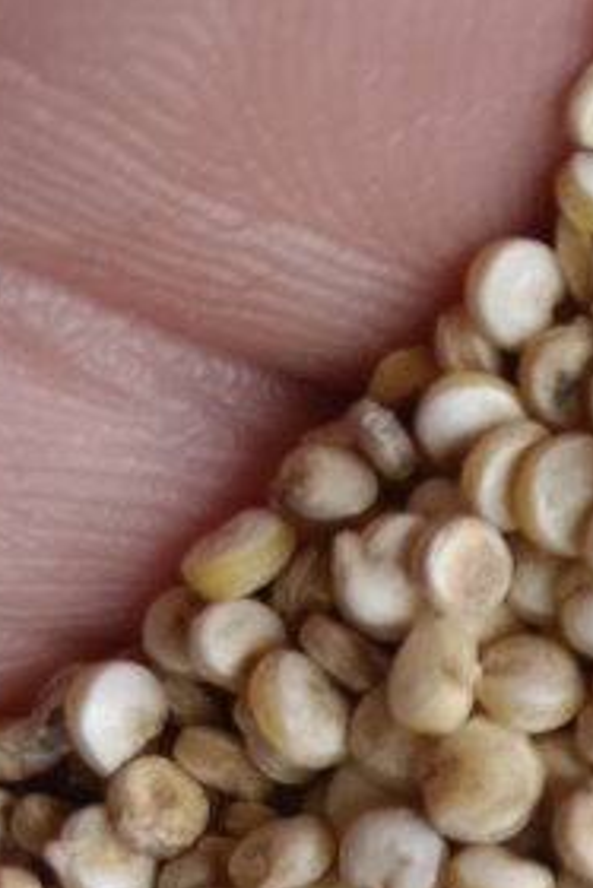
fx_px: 2542
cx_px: 1119
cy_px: 924
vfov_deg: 19.2
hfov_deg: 12.1
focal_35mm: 103
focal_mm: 3.96
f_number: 1.8
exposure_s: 1/126
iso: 100
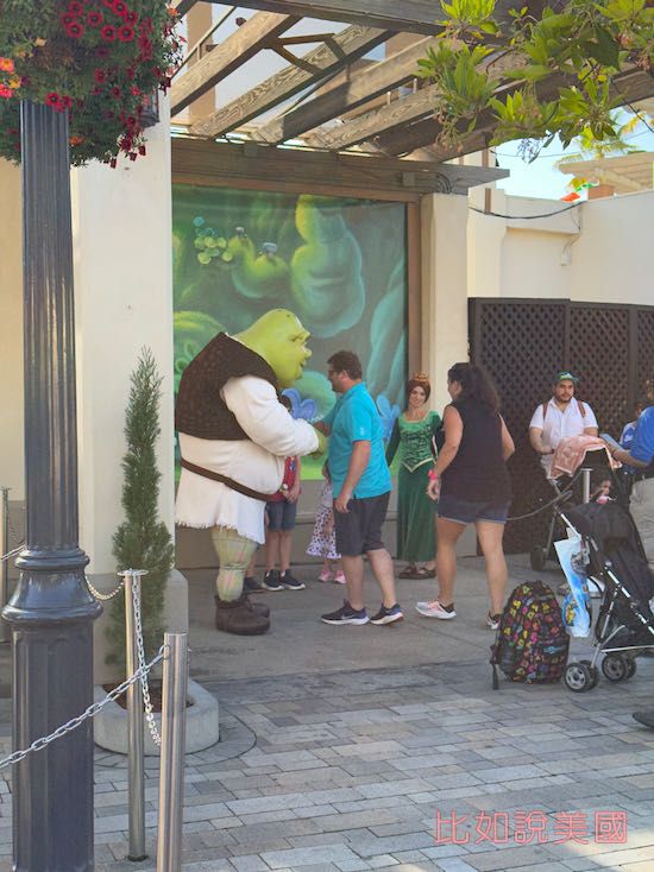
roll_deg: -1.0
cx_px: 327
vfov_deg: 39.7
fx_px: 1210
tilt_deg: -6.2
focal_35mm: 48
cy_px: 436
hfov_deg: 30.2
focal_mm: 6.86
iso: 64
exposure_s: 1/524
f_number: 1.78
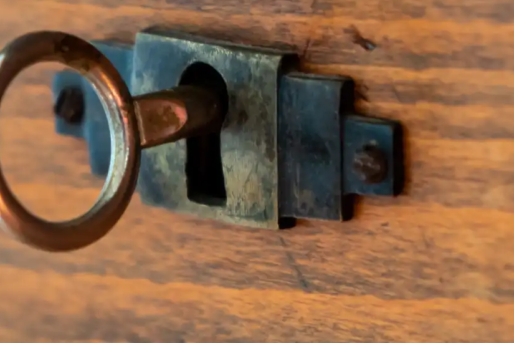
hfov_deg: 10.0
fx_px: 2941
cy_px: 133
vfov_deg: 6.7
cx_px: 297
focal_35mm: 206
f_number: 4
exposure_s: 1/60
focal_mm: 55
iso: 800
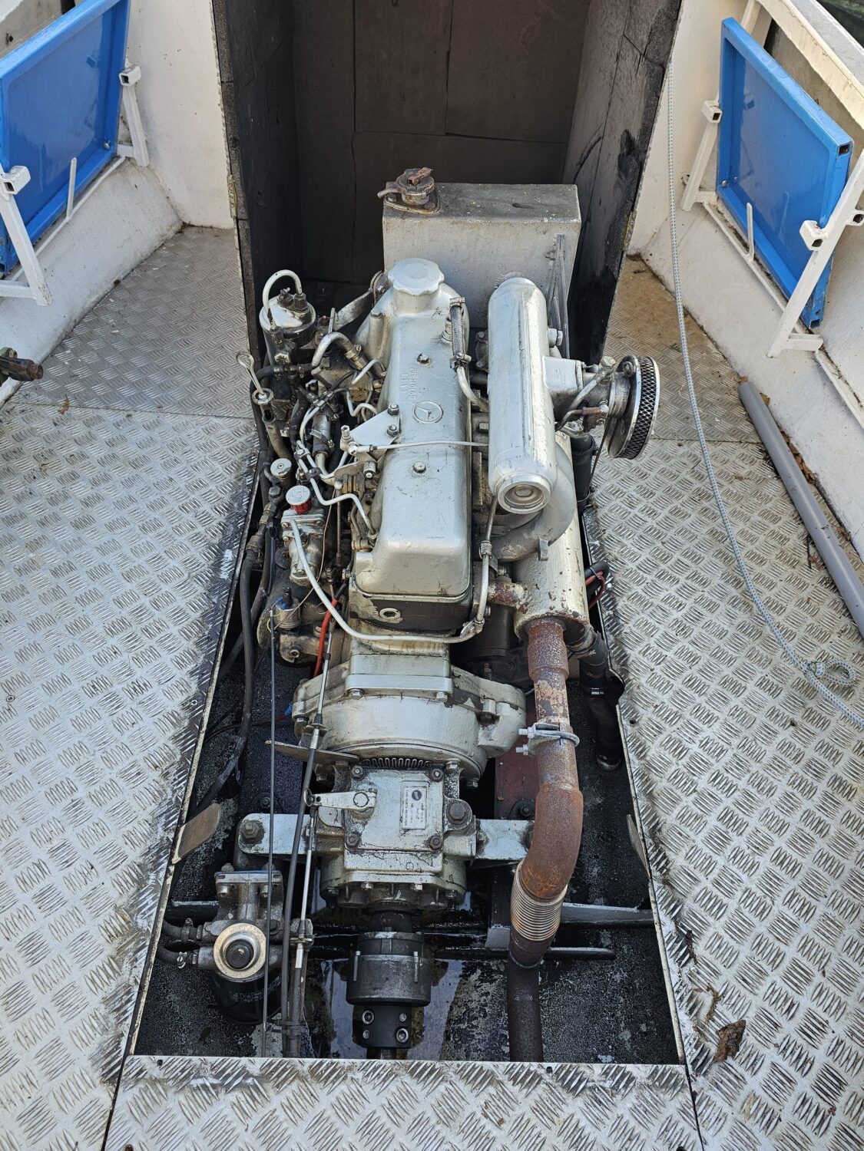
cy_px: 576
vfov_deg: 73.9
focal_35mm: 23
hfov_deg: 58.9
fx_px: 765
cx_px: 432
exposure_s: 1/180
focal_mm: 6.3
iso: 50
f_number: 1.7
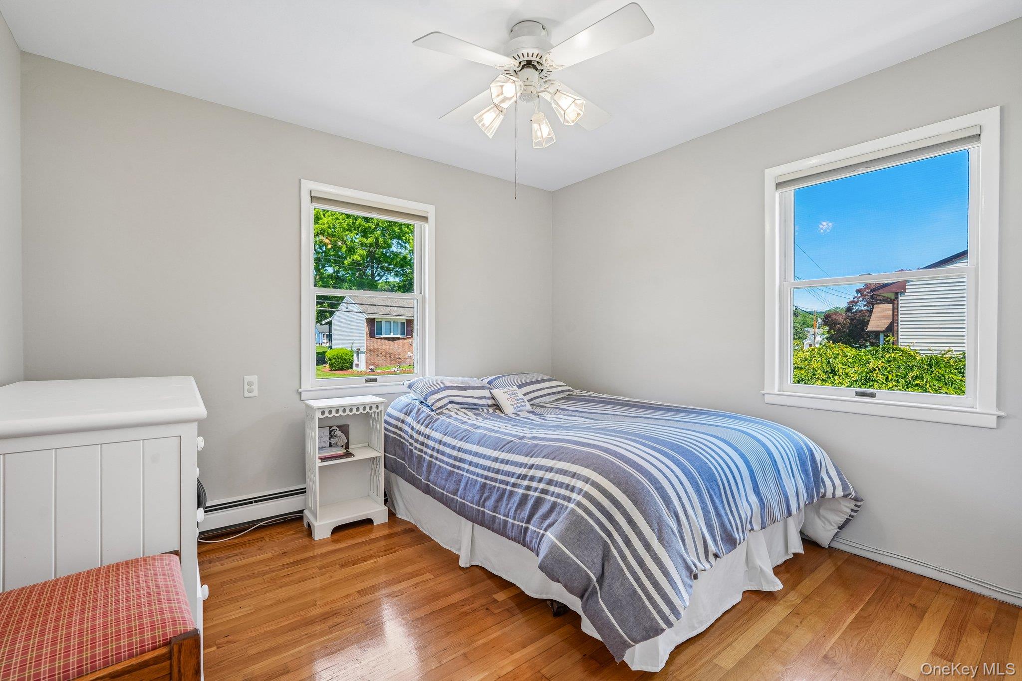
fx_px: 454
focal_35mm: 16
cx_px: 511
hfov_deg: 96.7
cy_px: 340
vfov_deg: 73.7
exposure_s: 1/25
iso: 400
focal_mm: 16
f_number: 8
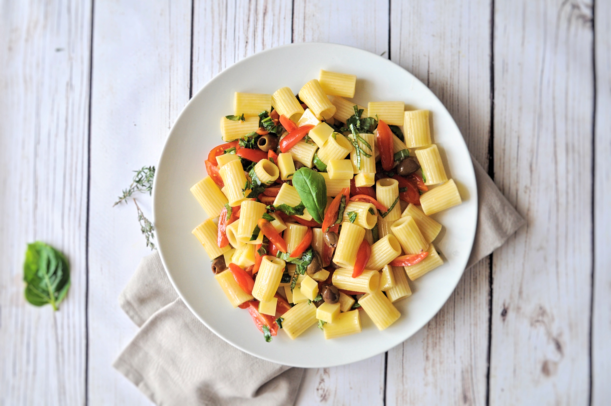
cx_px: 306
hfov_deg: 53.2
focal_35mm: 36
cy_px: 203
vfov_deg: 36.8
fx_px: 610
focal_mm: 24
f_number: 4
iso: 640
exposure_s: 1/60
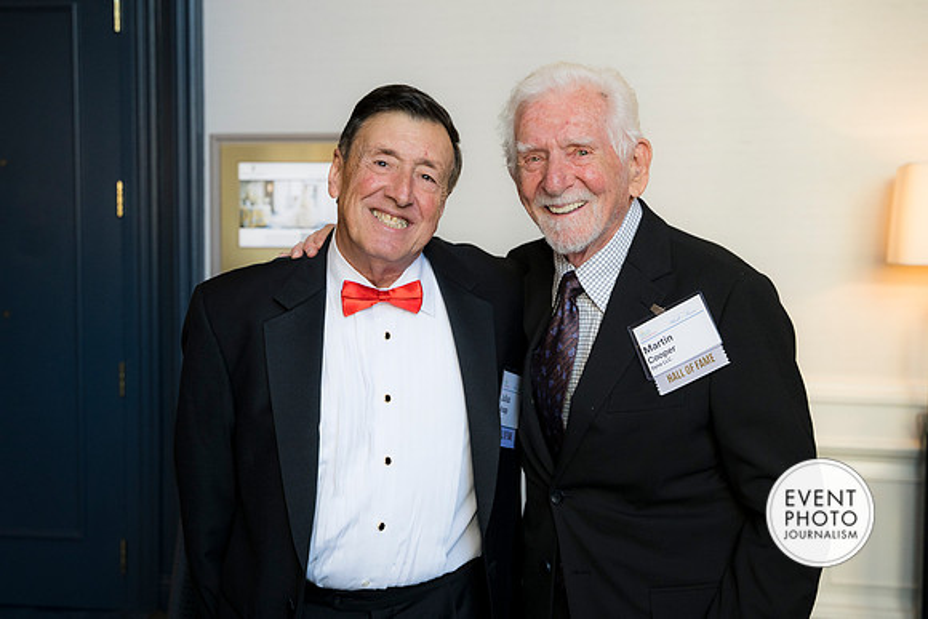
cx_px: 464
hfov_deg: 44.5
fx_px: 1134
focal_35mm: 44
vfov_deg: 30.5
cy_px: 310
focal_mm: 44
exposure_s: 1/125
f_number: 4
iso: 800
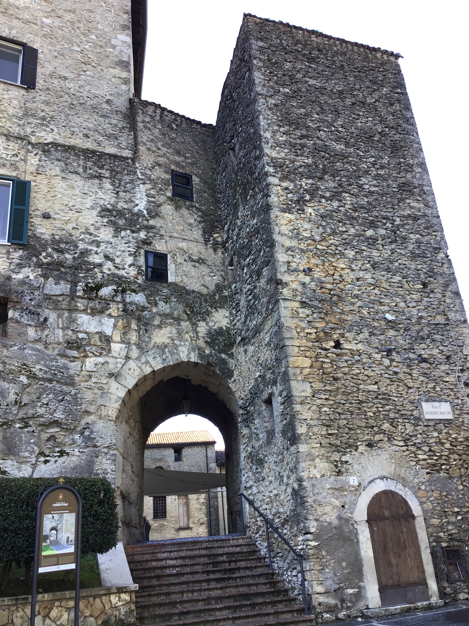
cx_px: 234
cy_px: 313
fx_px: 560
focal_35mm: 31
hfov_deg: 45.4
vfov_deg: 58.4
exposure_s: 1/100
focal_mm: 3.3
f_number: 2.4
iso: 25
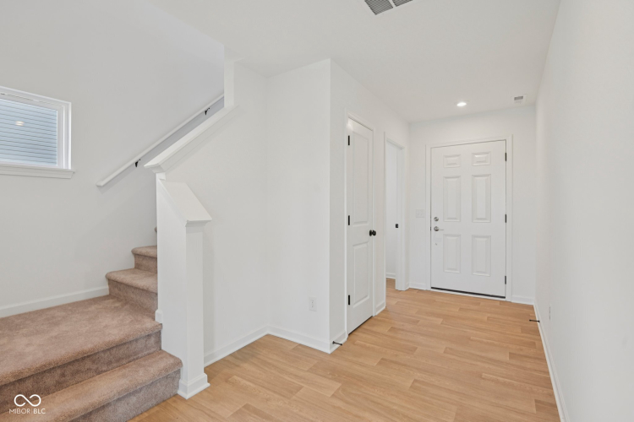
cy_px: 211
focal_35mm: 16
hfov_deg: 96.7
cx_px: 317
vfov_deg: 73.7
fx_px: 282
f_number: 8
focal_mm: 16
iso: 125
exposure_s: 1/15
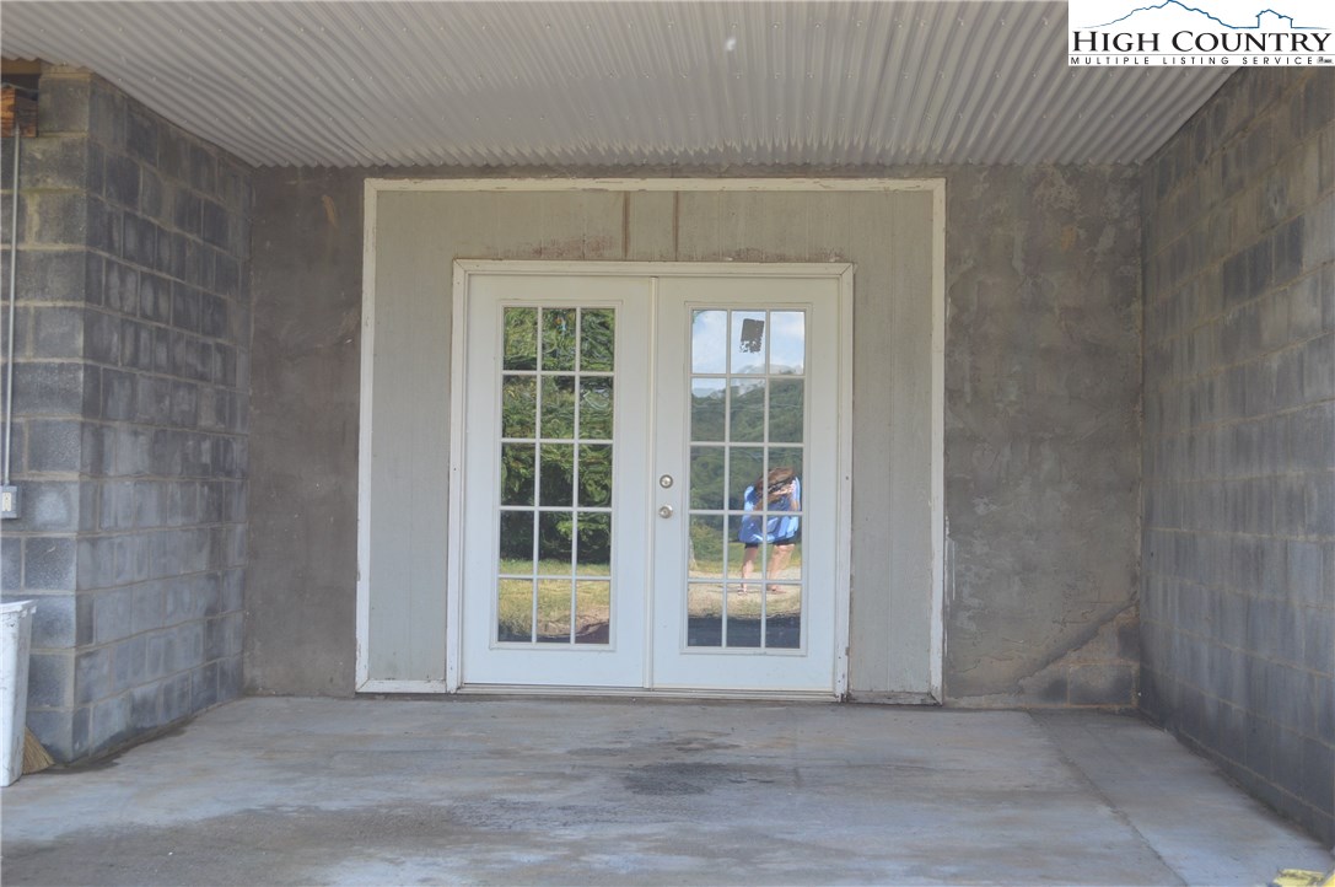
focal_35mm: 52
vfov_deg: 25.7
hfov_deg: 37.9
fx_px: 1945
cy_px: 444
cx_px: 668
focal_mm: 35
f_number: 5.6
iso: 200
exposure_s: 1/125
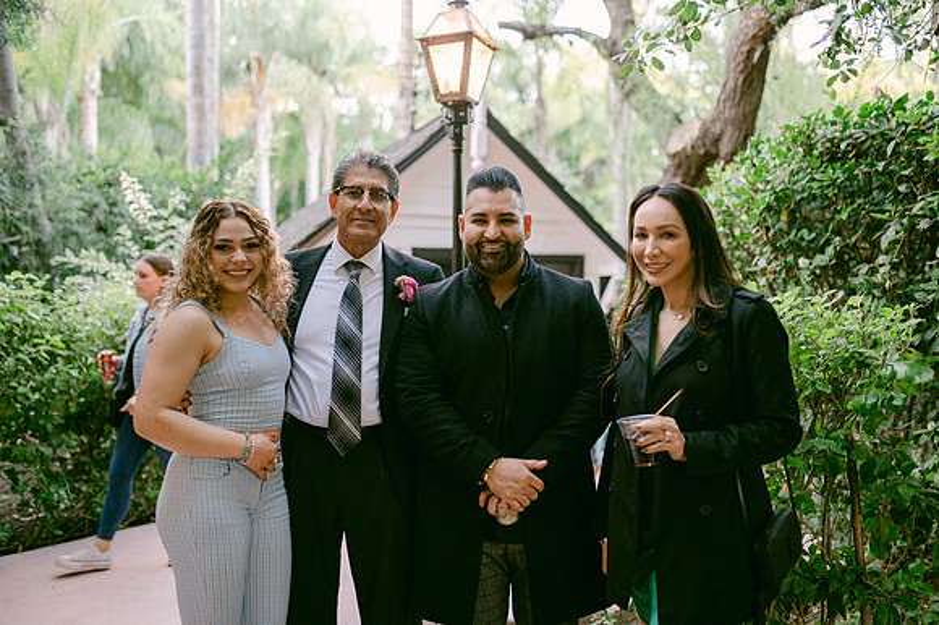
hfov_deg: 54.5
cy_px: 312
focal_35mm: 35
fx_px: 912
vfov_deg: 37.8
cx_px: 470
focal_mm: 35
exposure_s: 1/160
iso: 640
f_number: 1.8
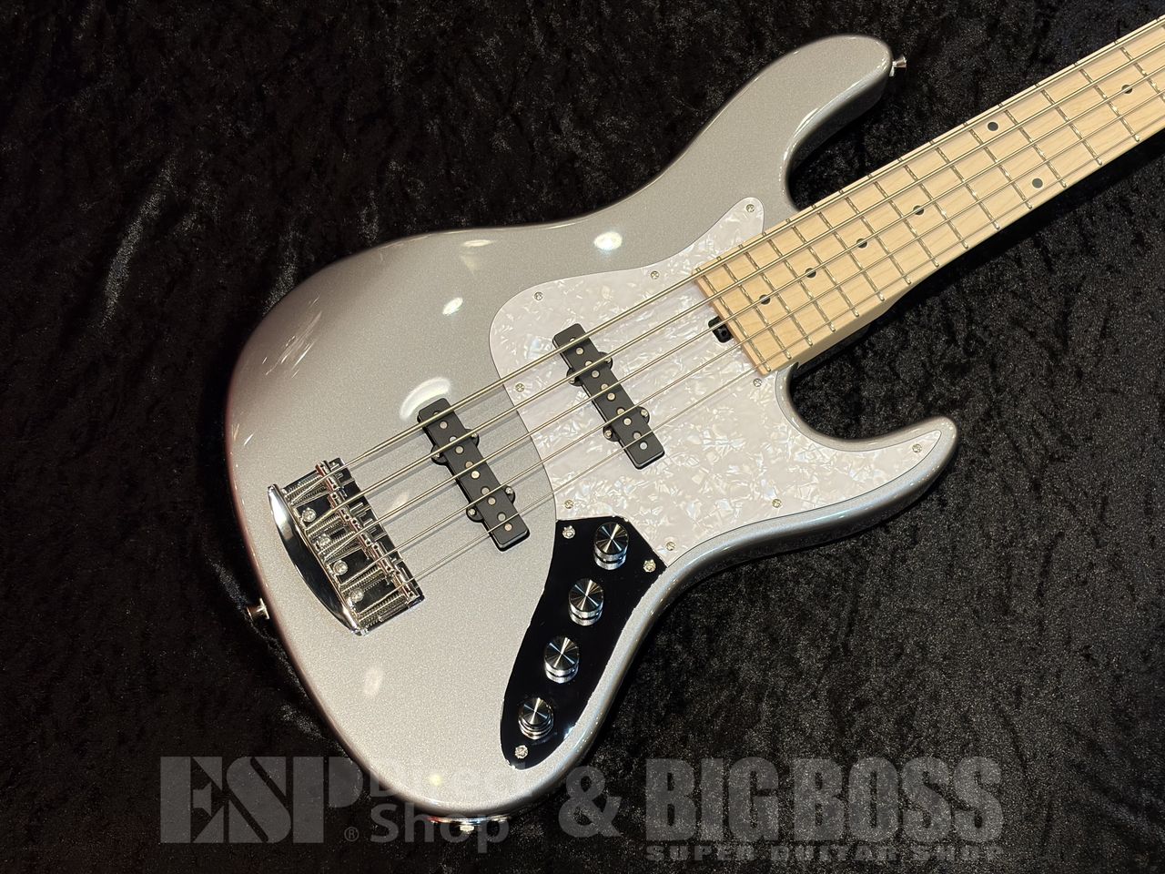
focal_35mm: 52
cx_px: 582
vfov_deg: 28.0
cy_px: 437
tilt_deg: -68.9
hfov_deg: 36.8
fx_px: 1750
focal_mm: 5.96
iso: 80
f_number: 1.6
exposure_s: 1/60
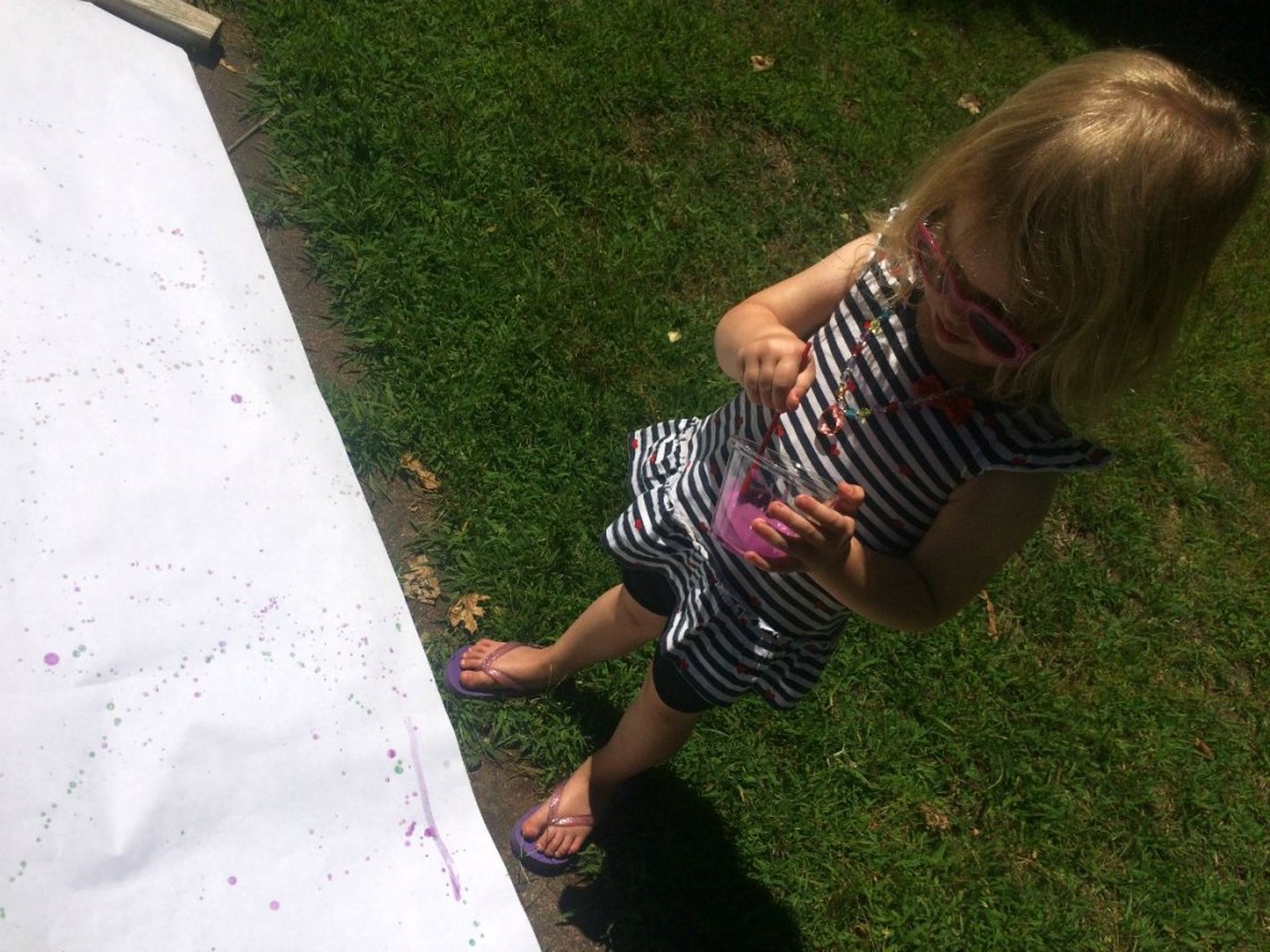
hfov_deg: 61.7
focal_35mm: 29
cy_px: 476
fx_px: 1064
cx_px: 635
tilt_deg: -44.8
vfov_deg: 48.2
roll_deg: -39.1
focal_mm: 4.15
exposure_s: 1/13699
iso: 40
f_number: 2.2
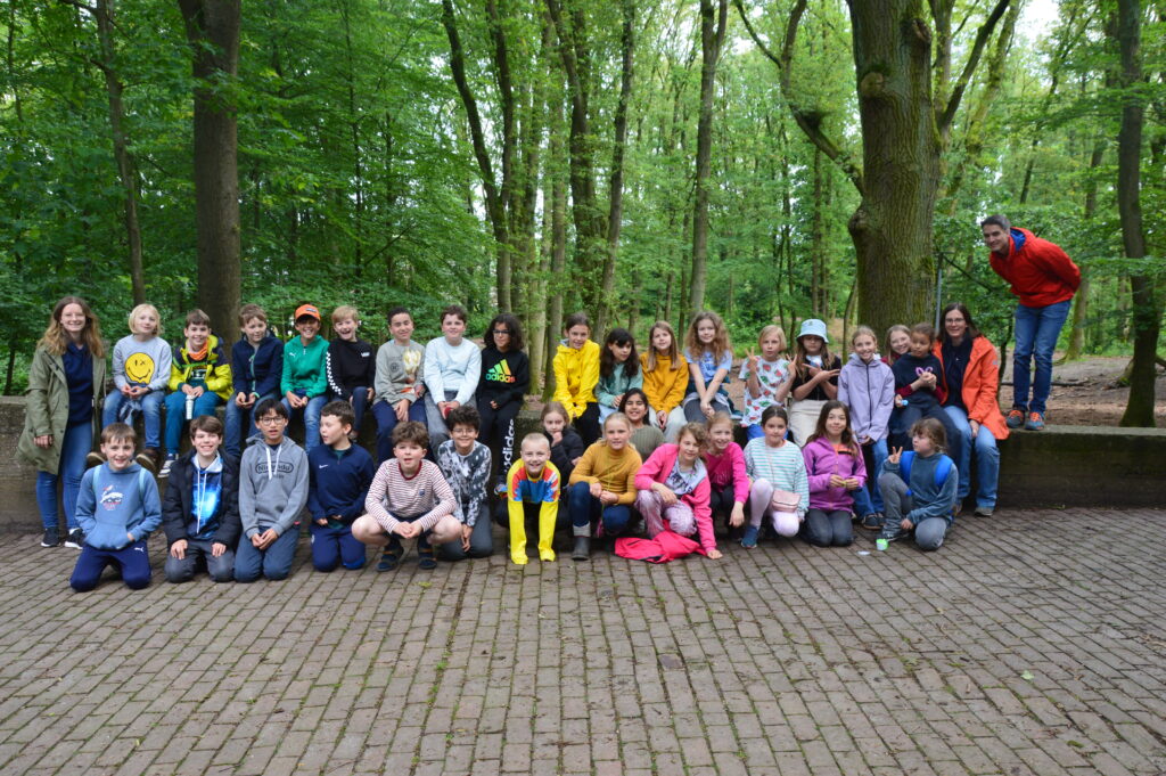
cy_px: 388
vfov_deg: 39.9
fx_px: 1068
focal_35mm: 33
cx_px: 583
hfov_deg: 57.3
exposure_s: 1/80
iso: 400
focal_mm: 22
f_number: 8
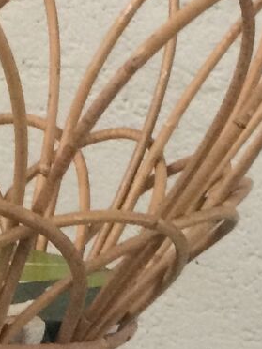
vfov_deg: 12.3
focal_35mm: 156
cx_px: -22
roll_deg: +0.9
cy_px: 452
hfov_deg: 9.4
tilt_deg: -23.7
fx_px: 1574
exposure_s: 1/33
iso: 200
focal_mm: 4.15
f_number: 2.2
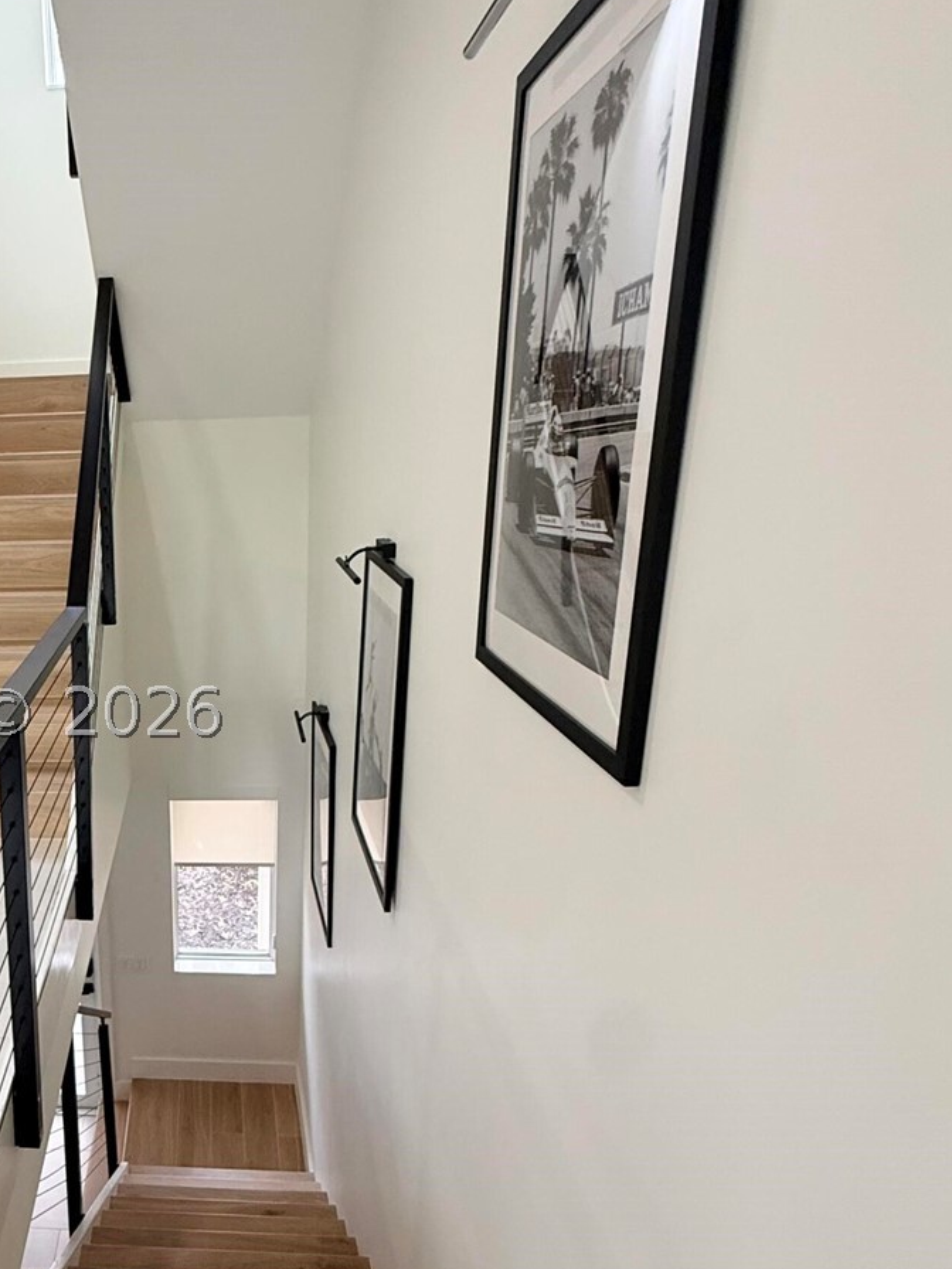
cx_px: 139
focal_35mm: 25
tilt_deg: -15.7
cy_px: 712
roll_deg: +1.6
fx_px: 917
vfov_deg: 69.1
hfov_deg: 50.2
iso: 250
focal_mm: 2.22
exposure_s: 1/99
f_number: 2.2
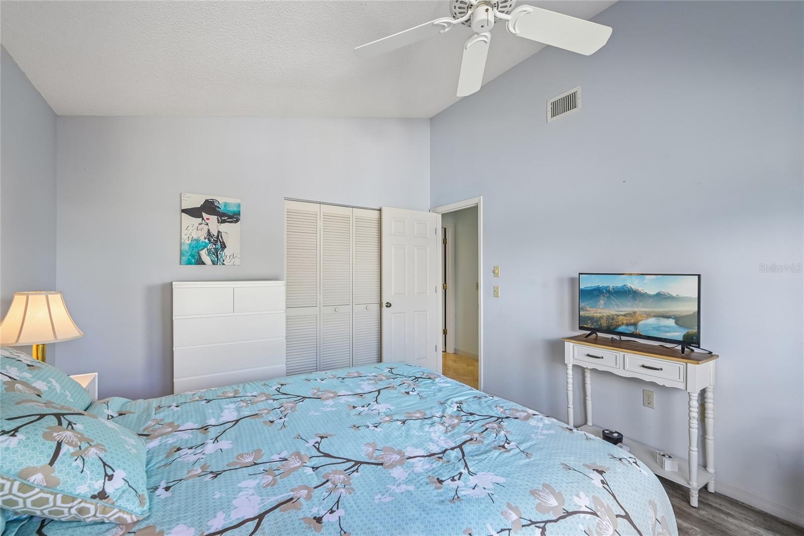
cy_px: 268
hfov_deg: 98.6
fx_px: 346
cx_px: 402
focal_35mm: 16
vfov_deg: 75.5
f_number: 8
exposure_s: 1/20
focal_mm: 15.5
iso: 400
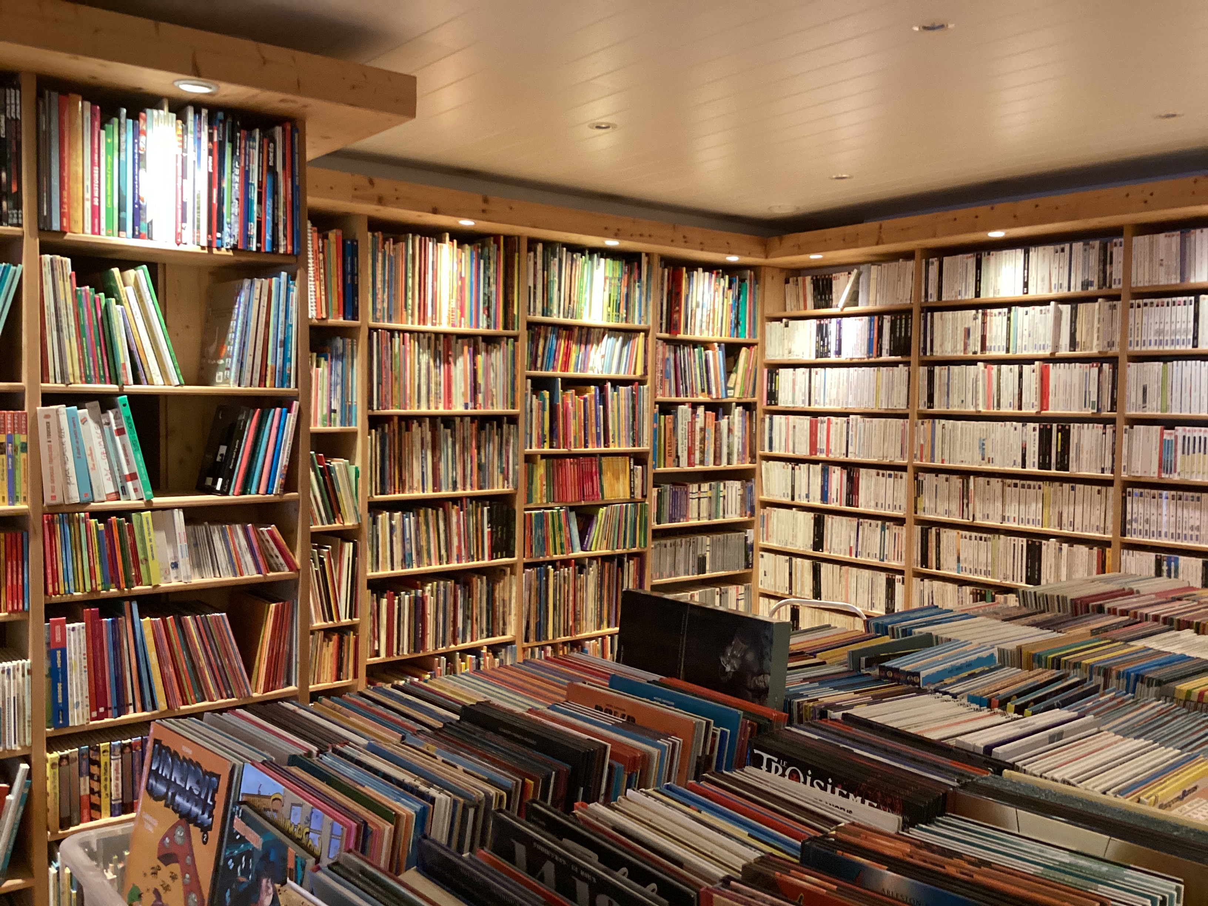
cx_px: 604
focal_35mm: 31
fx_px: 1082
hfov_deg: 58.4
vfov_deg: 45.4
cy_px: 453
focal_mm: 3.3
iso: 320
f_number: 2.4
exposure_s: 1/60
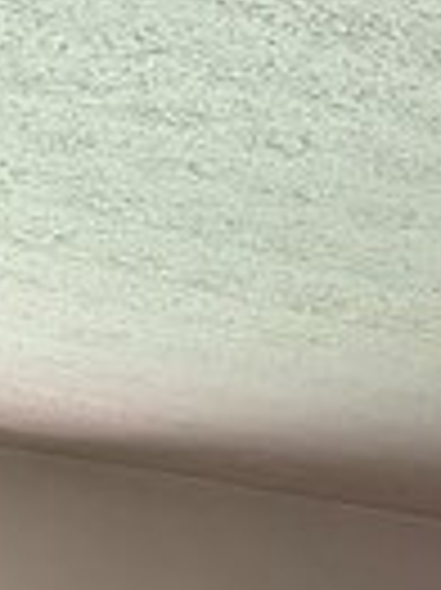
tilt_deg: -8.3
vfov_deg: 9.2
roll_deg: -0.2
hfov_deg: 7.2
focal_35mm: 188
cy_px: 1540
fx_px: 3199
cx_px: 1206
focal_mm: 6.76
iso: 800
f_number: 1.78
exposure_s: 1/43
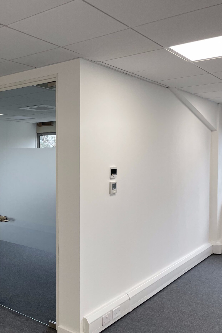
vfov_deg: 51.9
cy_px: 170
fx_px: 342
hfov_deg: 34.6
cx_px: 37
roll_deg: +0.1
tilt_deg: -0.1
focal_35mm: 37
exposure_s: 1/100
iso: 50
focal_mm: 4.2
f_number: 1.6
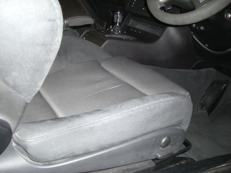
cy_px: 86
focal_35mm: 38
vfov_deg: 37.7
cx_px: 116
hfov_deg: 49.0
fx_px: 254
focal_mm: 6.2
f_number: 2.7
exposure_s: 1/60
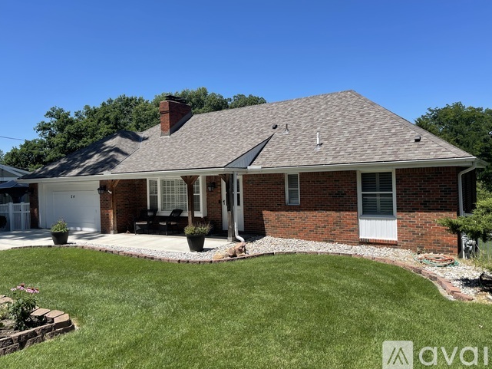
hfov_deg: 67.3
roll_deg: +1.7
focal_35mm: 26
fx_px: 370
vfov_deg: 53.1
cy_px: 180
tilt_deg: -1.0
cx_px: 251
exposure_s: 1/2786
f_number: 1.6
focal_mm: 5.1
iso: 32
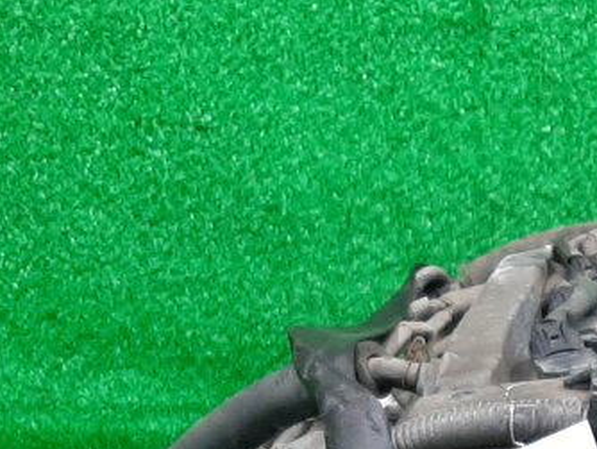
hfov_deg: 17.2
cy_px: 821
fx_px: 1933
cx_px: 586
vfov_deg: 12.1
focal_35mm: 112
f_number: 1.7
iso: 173
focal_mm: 3.93
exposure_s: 1/50
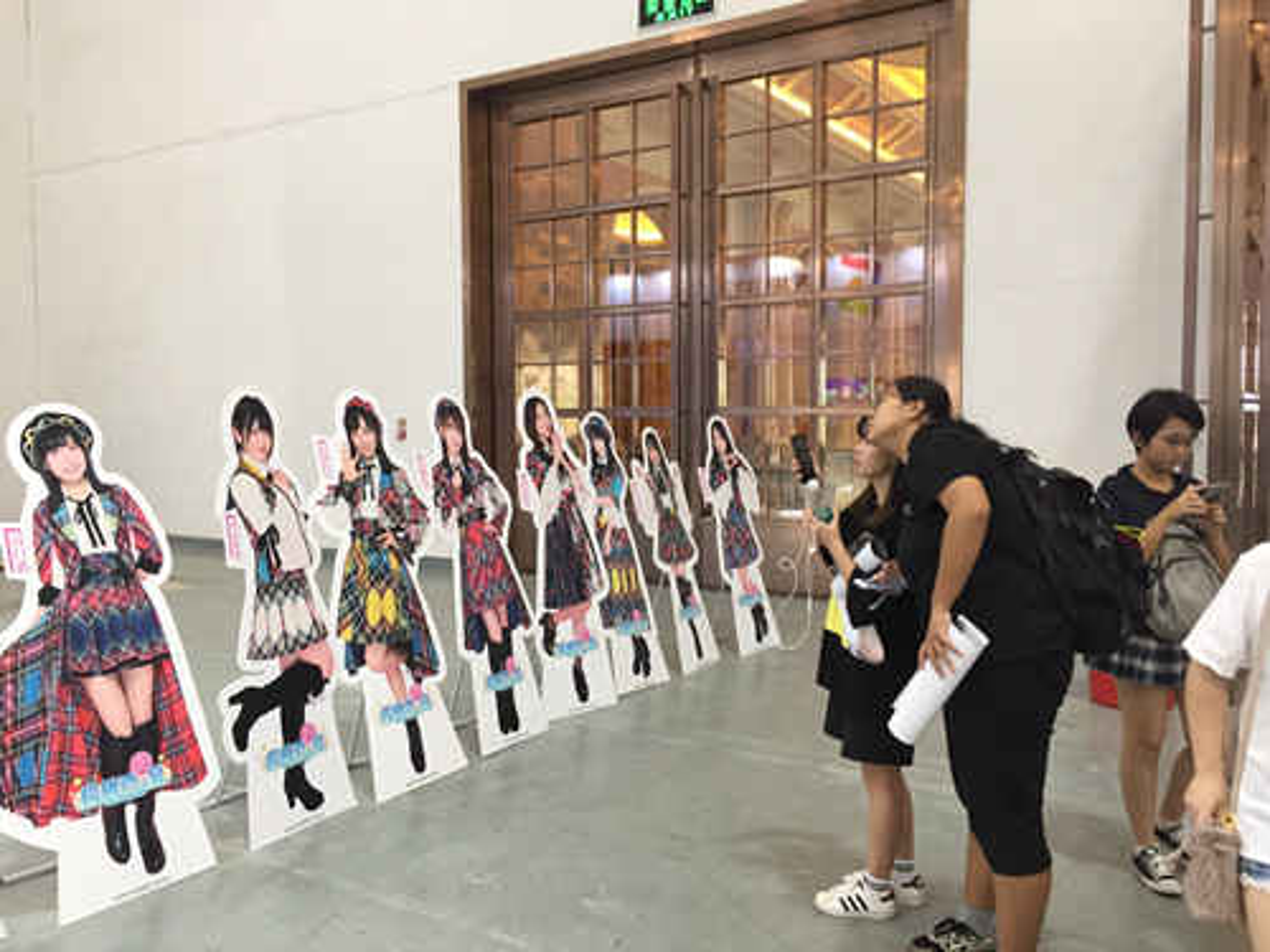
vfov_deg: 48.2
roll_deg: -0.6
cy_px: 476
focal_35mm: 29
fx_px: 1064
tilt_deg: -3.1
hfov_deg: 61.7
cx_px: 635
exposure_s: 1/33
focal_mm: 4.15
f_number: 2.2
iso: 80
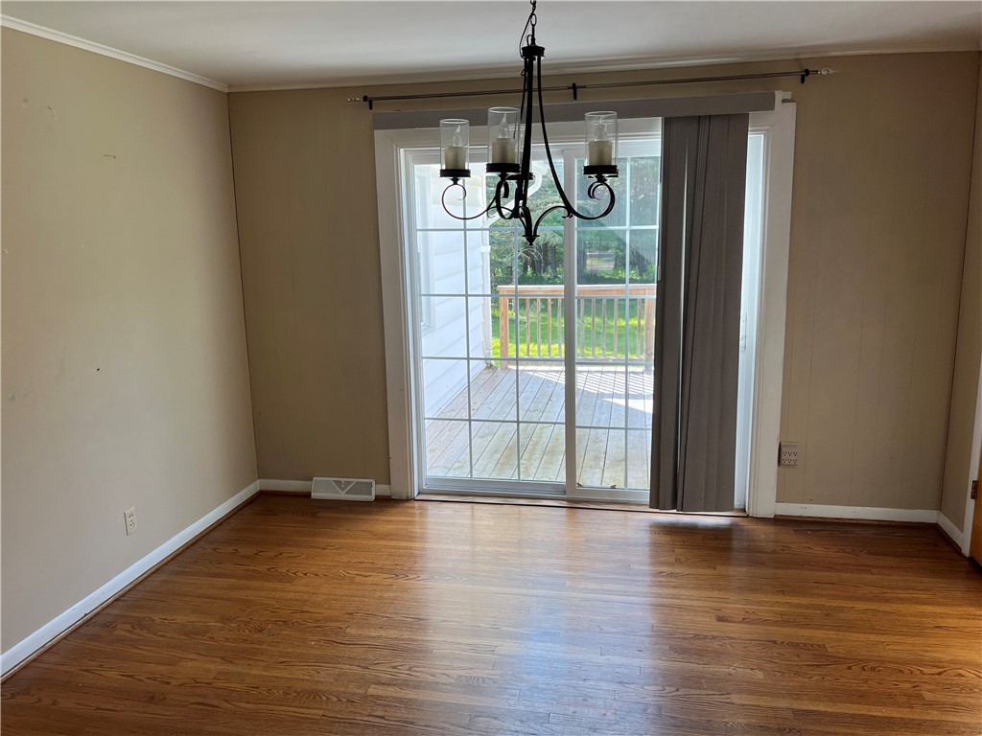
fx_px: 738
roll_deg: +1.9
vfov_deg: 53.1
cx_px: 491
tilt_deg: -11.1
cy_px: 368
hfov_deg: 67.3
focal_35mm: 26
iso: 50
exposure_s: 1/151
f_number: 1.6
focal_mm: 5.1
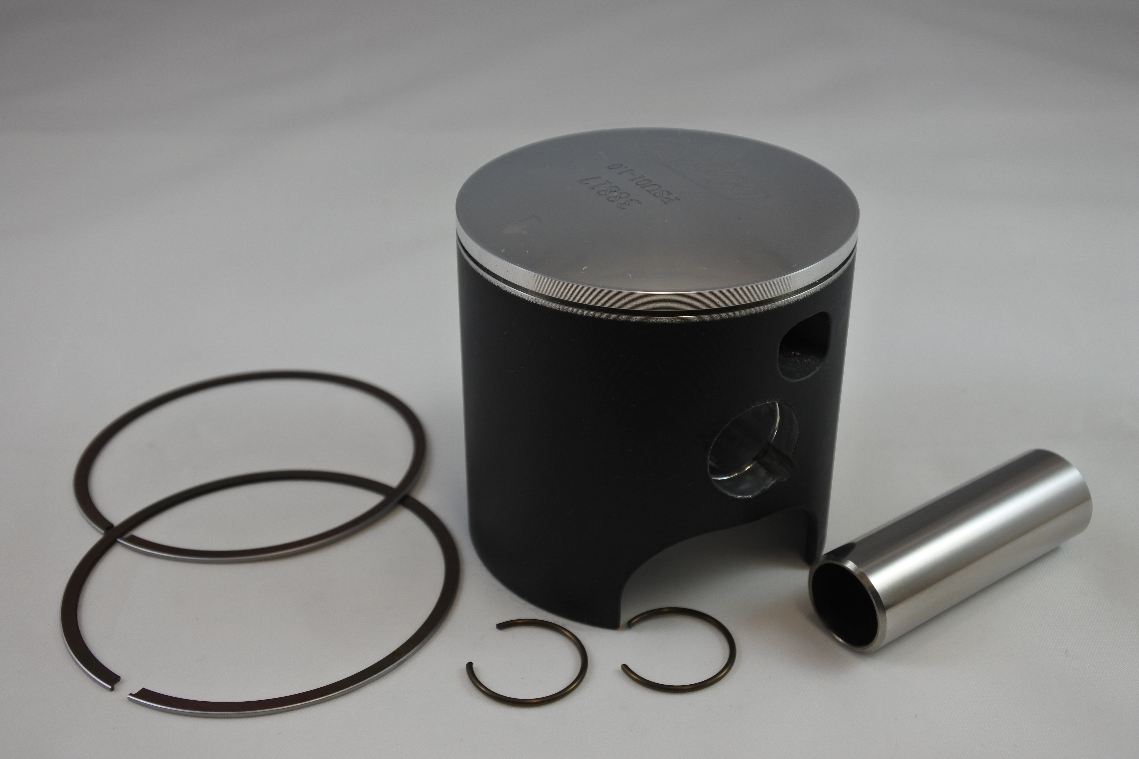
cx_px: 570
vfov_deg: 29.9
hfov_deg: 43.6
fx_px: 1424
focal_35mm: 45
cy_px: 380
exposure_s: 1/125
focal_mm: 16.8
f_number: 5
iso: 200
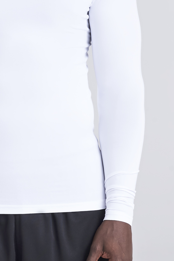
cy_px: 61
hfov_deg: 6.0
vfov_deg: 9.1
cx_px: 1
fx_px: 1646
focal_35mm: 227
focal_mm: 80
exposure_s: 1/160
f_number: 10
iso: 400
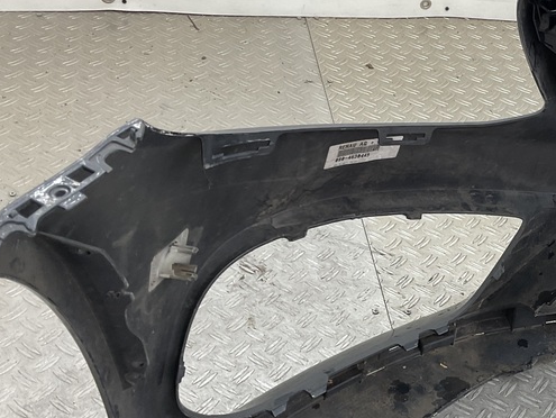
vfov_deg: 24.8
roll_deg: -15.1
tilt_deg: -37.2
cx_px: 494
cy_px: 240
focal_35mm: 59
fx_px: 948
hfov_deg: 31.3
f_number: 1.8
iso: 40
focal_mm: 3
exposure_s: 1/100
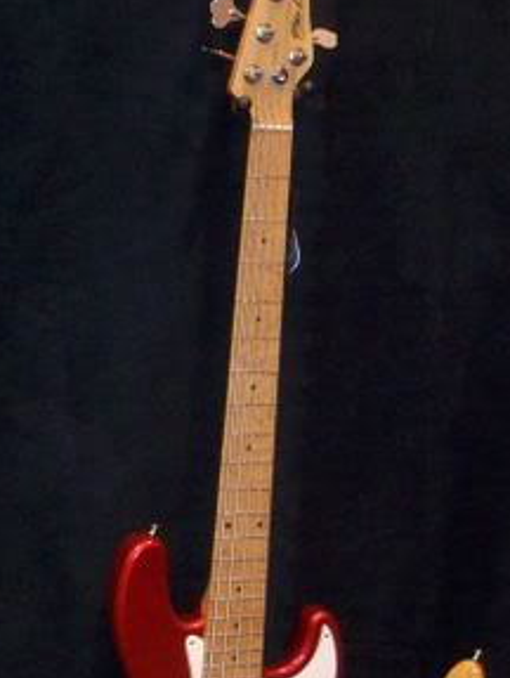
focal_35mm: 103
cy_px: 548
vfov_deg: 18.9
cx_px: 217
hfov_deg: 14.4
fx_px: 2019
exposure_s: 1/45
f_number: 2.8
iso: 160
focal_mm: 6.2
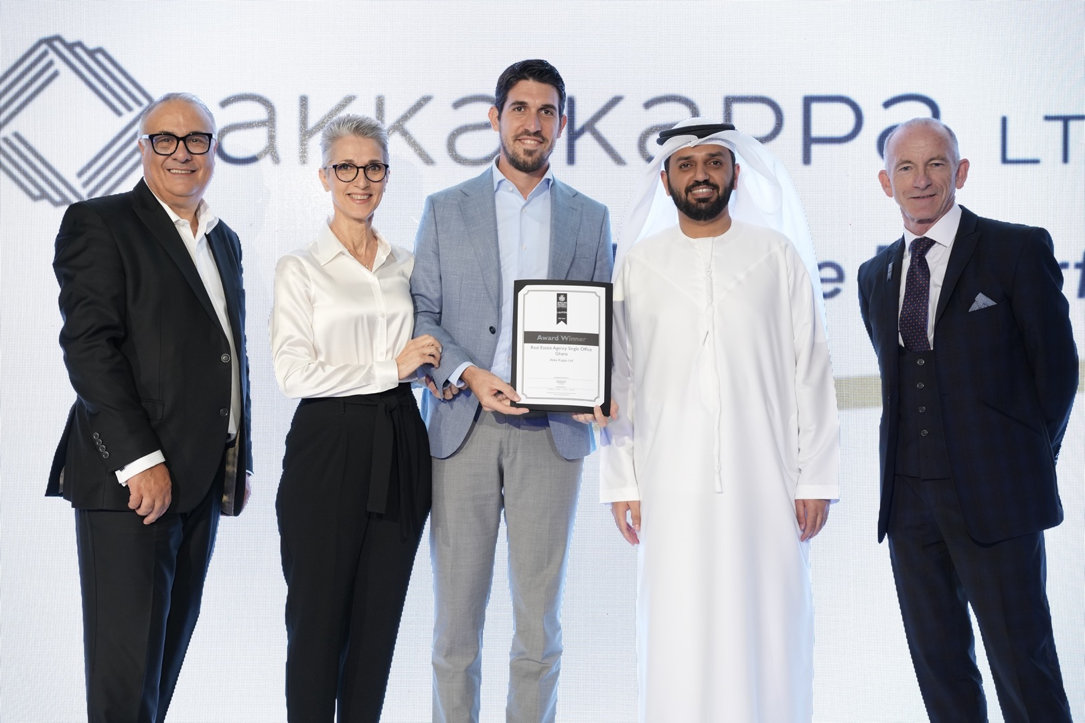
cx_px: 542
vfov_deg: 27.3
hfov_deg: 40.0
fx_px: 1492
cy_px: 362
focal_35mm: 50
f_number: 5.6
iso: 1600
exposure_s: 1/100
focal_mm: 49.5
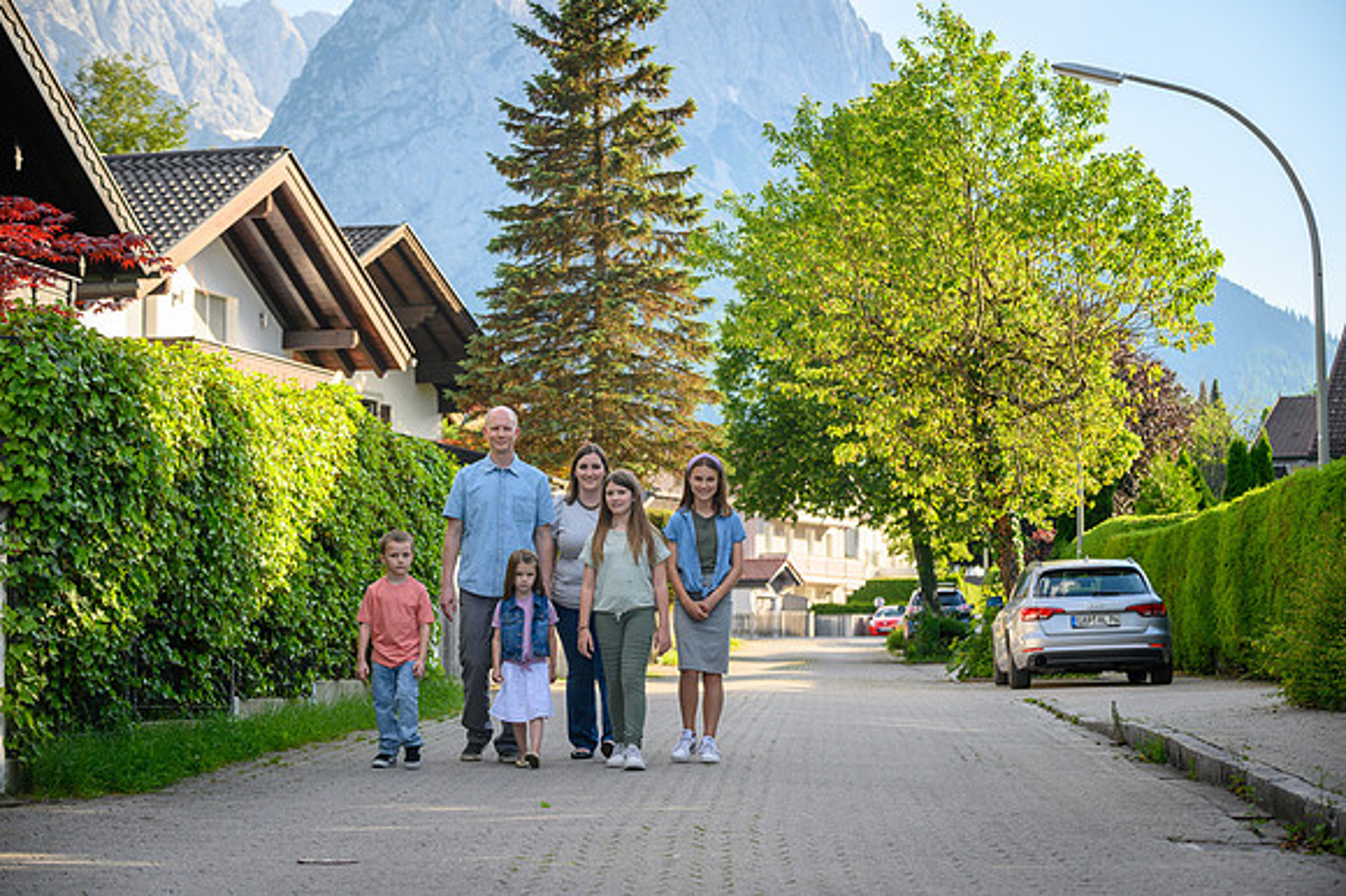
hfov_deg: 22.4
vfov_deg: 15.0
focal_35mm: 91
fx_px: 3395
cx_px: 673
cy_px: 448
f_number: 5.6
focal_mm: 90
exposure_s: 1/800
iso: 400
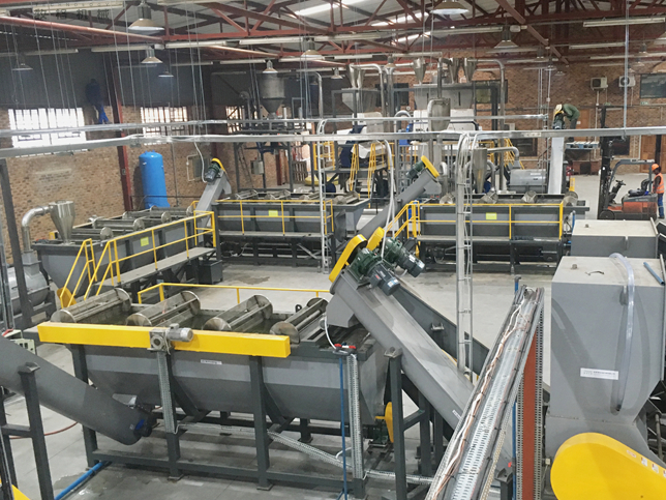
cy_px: 267
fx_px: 693
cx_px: 408
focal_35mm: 36
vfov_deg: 39.6
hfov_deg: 50.9
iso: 250
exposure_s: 1/33
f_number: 2.2
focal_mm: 4.15
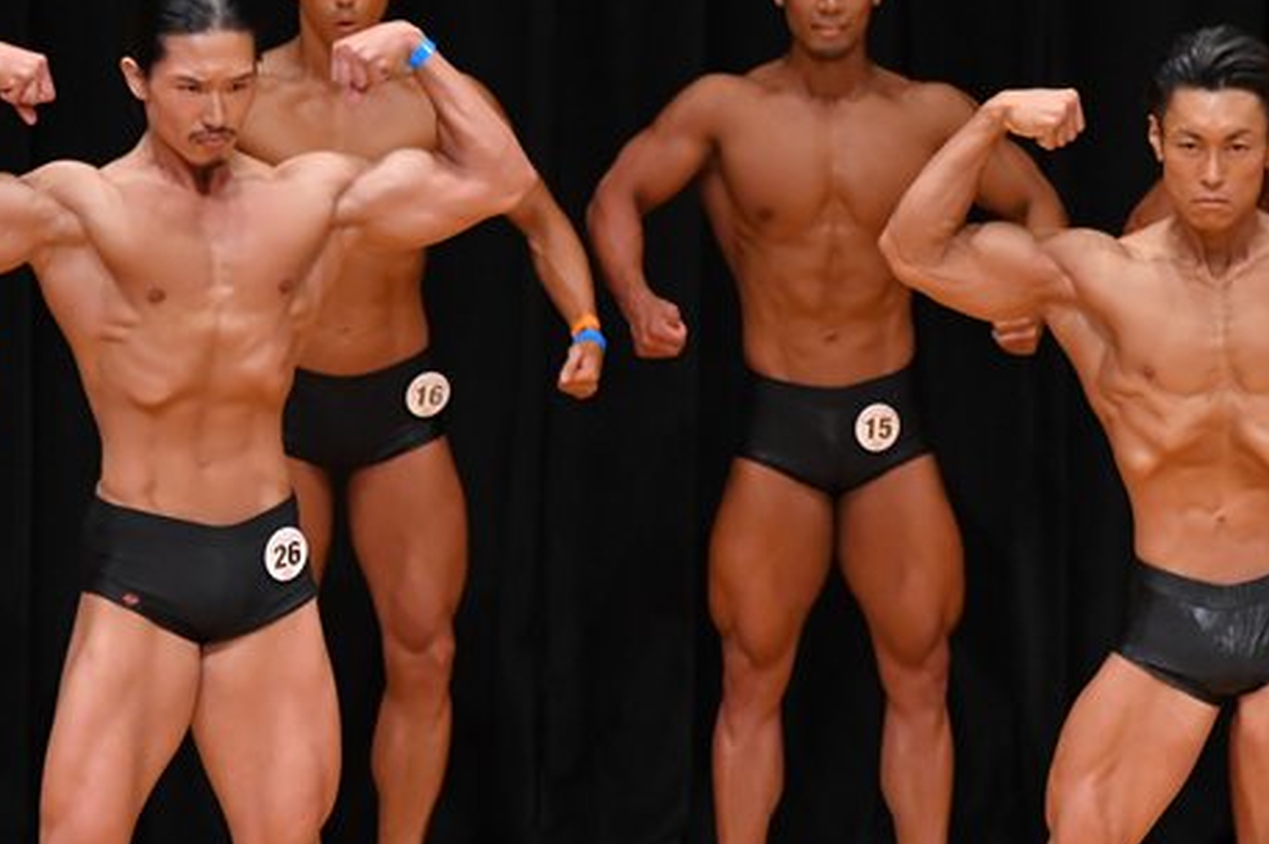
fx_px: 16132
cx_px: 821
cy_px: 641
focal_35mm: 458
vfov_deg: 3.0
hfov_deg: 4.5
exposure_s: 1/400
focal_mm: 180
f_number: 5.6
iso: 4000
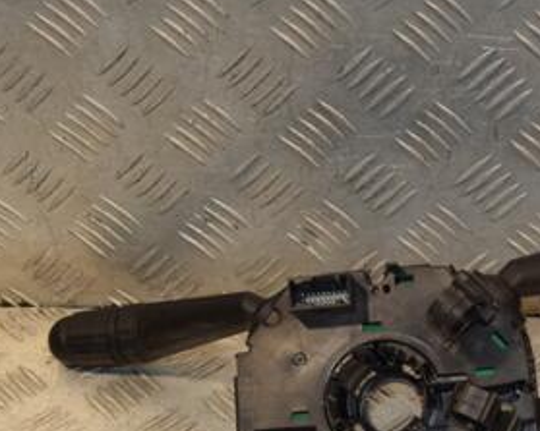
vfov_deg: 15.8
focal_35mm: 97
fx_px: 1550
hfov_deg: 19.5
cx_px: 447
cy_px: 336
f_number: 7.1
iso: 800
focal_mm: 32
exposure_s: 1/200
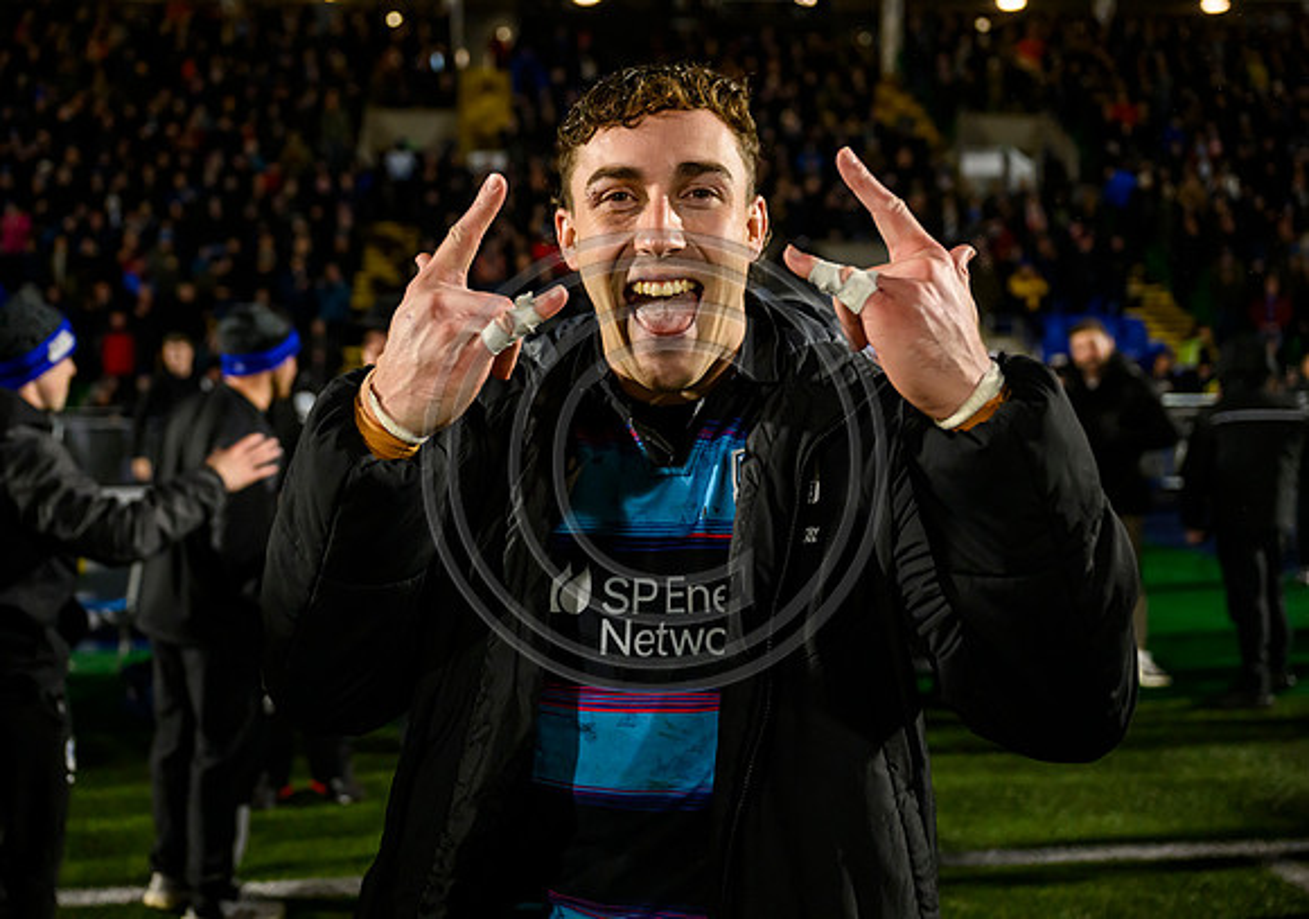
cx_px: 594
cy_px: 442
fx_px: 1431
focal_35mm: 39
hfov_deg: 49.1
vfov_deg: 35.6
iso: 5000
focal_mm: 36
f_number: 3.2
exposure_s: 1/2000
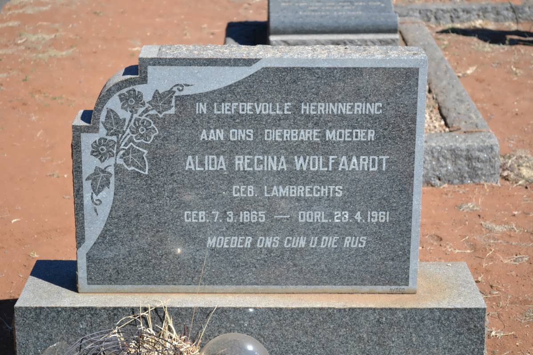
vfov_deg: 16.6
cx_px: 266
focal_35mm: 82
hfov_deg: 24.6
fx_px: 1221
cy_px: 178
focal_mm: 55
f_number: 5.6
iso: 180
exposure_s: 1/125
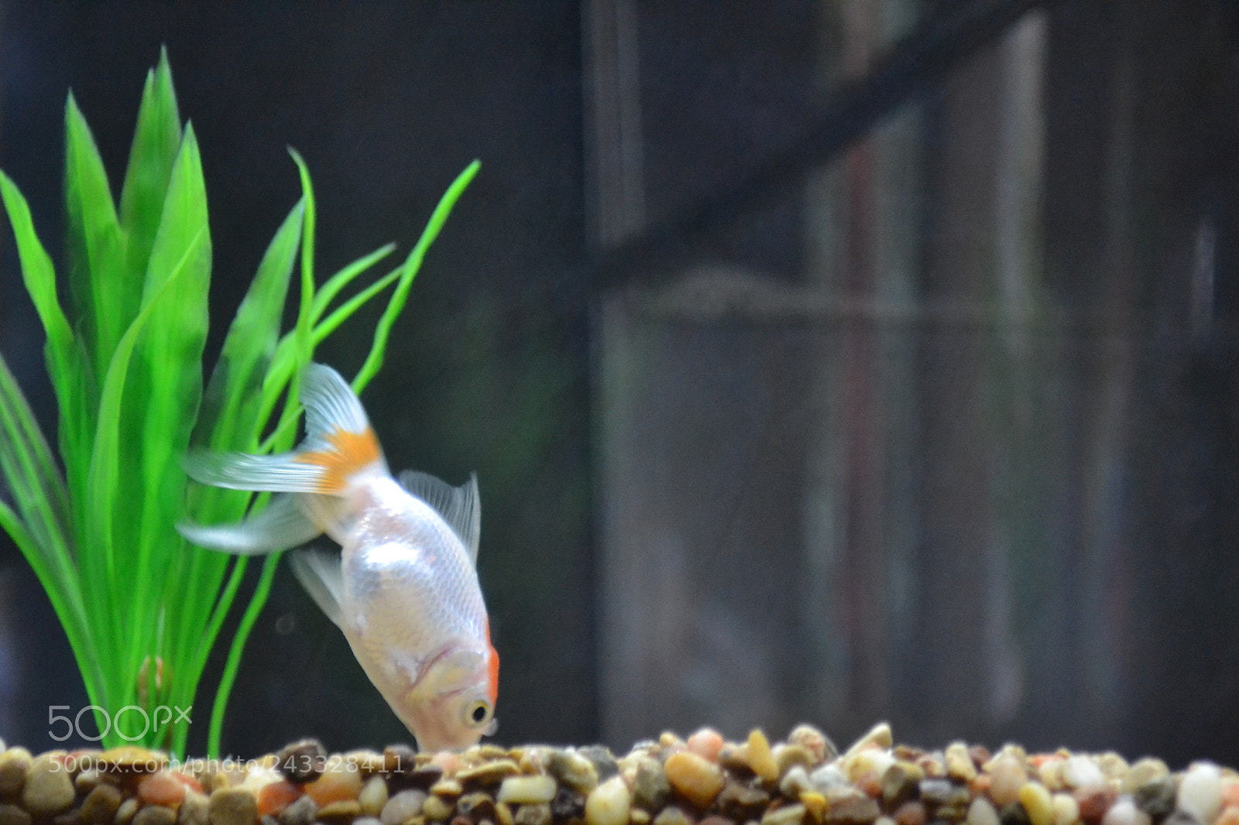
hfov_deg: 6.5
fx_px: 10838
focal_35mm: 315
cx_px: 620
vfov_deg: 4.4
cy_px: 412
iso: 3200
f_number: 5.6
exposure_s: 1/30
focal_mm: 210
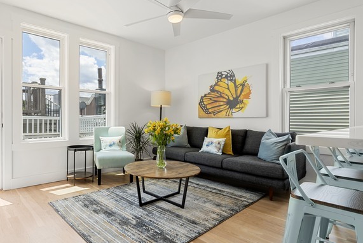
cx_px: 142
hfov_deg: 80.0
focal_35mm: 21
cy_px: 122
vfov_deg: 59.5
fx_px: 212
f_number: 7.1
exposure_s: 1/25
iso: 200
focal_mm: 16
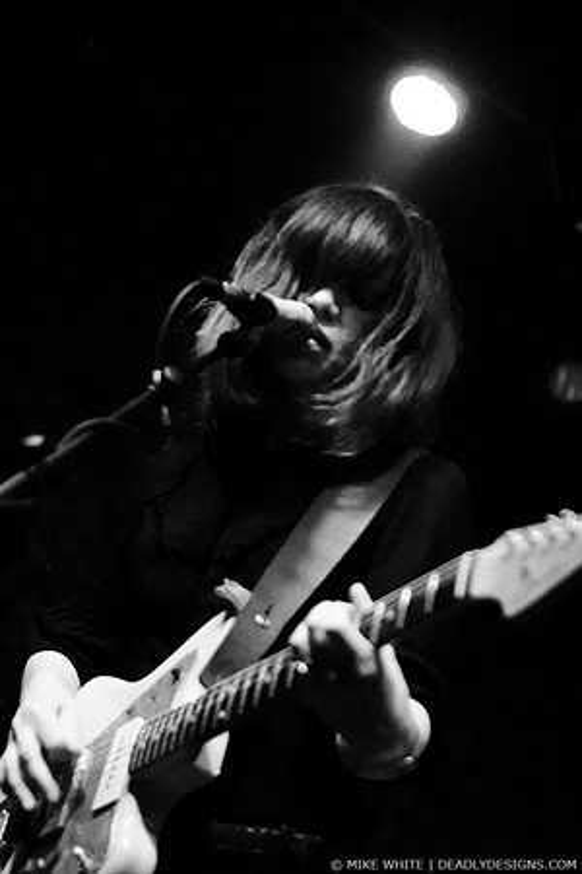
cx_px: 291
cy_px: 437
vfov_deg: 43.6
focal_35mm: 45
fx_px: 1091
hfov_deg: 29.9
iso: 2000
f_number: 1.8
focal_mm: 30
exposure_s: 1/200
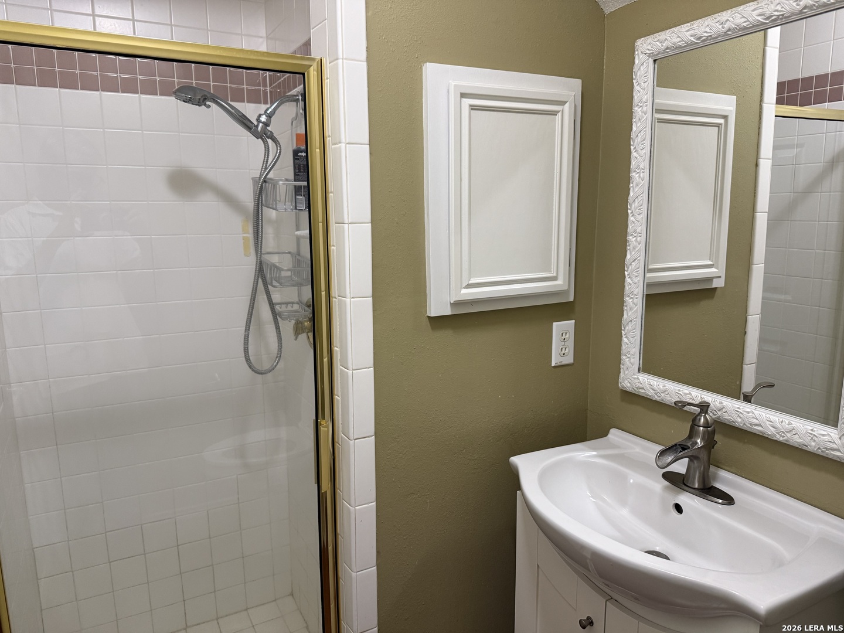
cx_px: 422
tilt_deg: -9.2
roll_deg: +0.7
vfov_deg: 56.8
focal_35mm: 24
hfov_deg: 71.6
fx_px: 585
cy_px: 316
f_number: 1.78
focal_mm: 6.76
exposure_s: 1/60
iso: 250
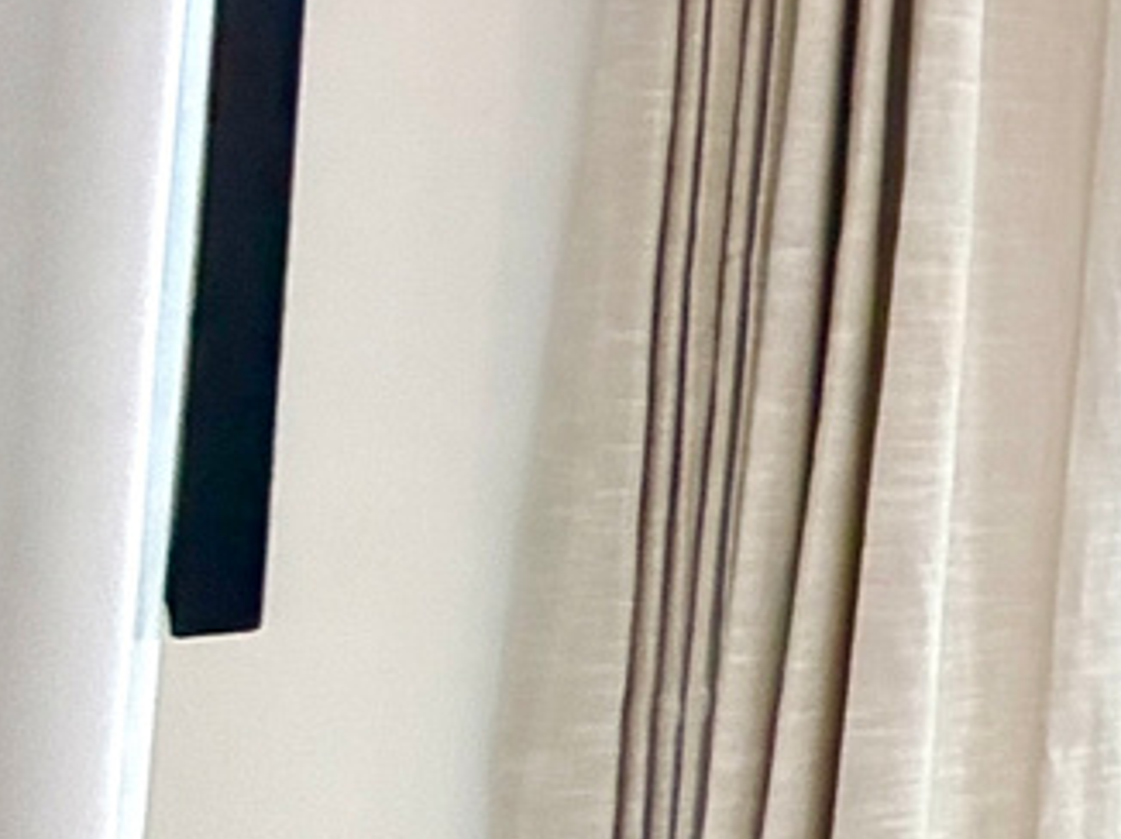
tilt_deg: +6.4
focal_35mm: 88
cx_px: 3425
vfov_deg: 16.3
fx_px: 2848
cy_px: -41
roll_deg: +1.8
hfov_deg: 11.3
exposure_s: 1/120
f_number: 2.2
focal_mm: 2.22
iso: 80
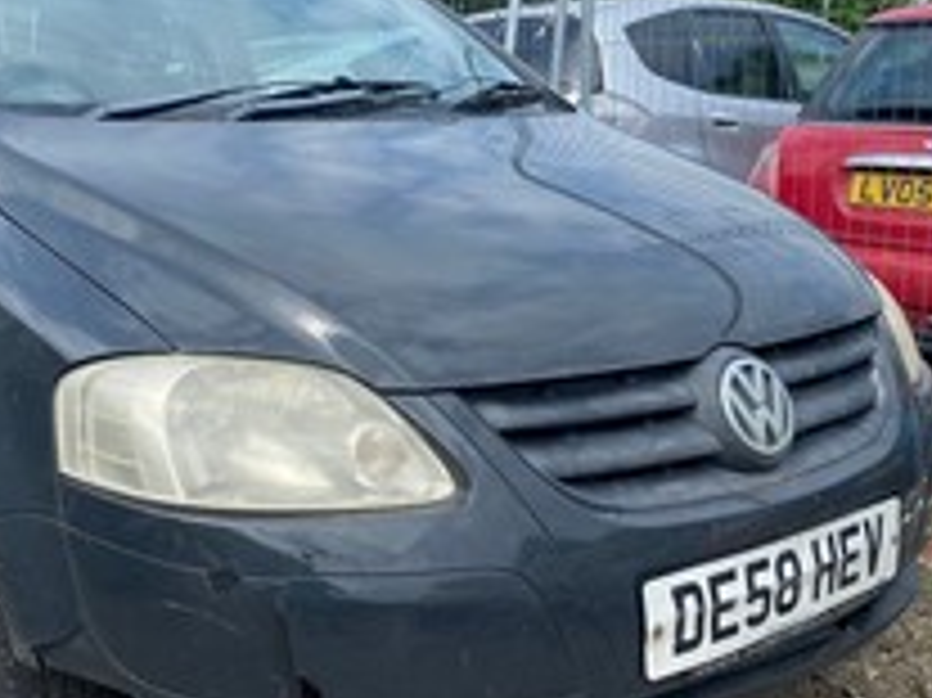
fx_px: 1184
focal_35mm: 44
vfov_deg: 32.8
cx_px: 338
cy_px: 356
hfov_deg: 42.6
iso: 32
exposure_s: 1/1272
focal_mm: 4.25
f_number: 1.8
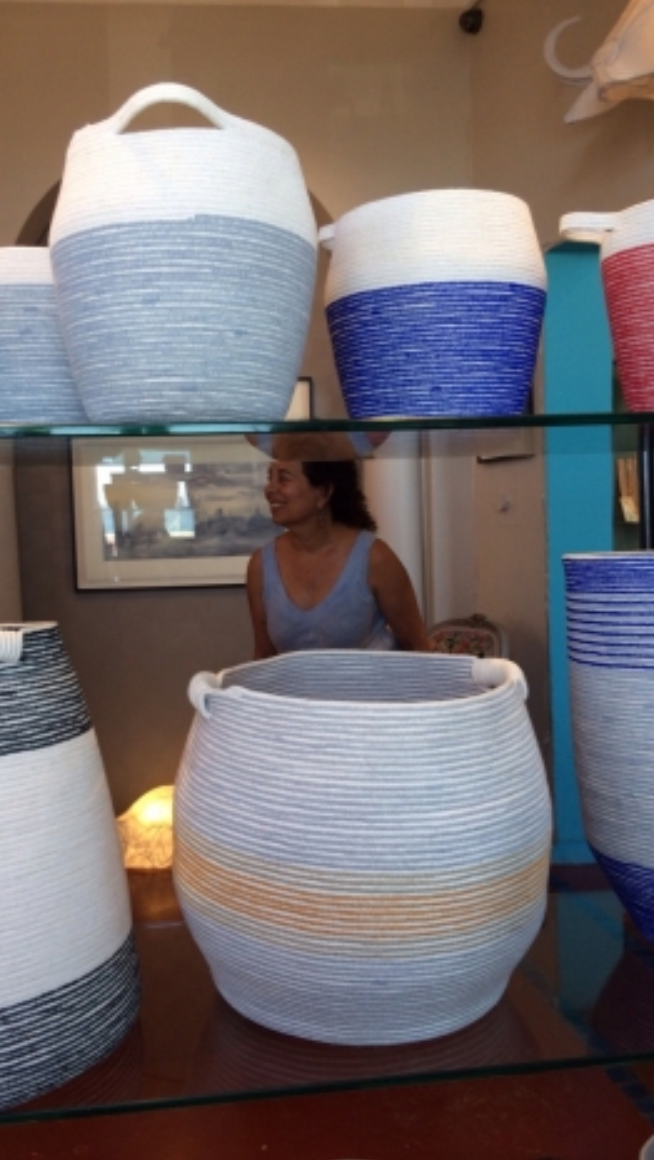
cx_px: 286
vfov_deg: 61.0
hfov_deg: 36.7
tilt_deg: -3.4
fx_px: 985
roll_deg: +2.6
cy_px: 575
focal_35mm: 32
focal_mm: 4.15
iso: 50
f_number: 2.2
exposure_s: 1/50
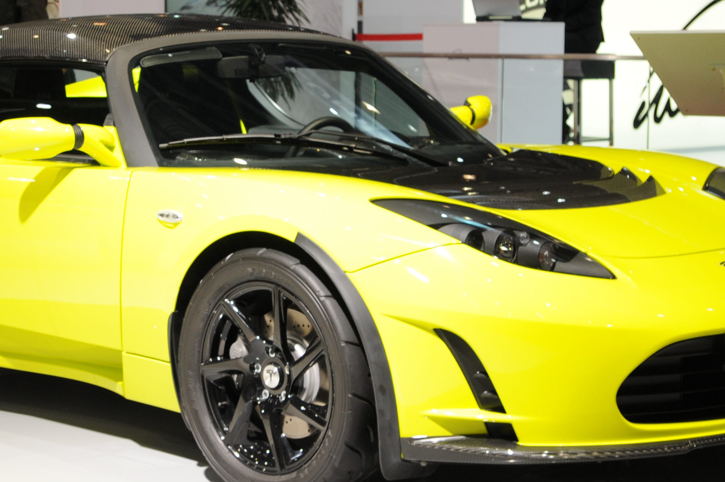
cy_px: 188
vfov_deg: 15.0
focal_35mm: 91
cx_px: 261
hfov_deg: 22.3
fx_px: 1830
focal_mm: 31
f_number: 6.7
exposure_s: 1/180
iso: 400
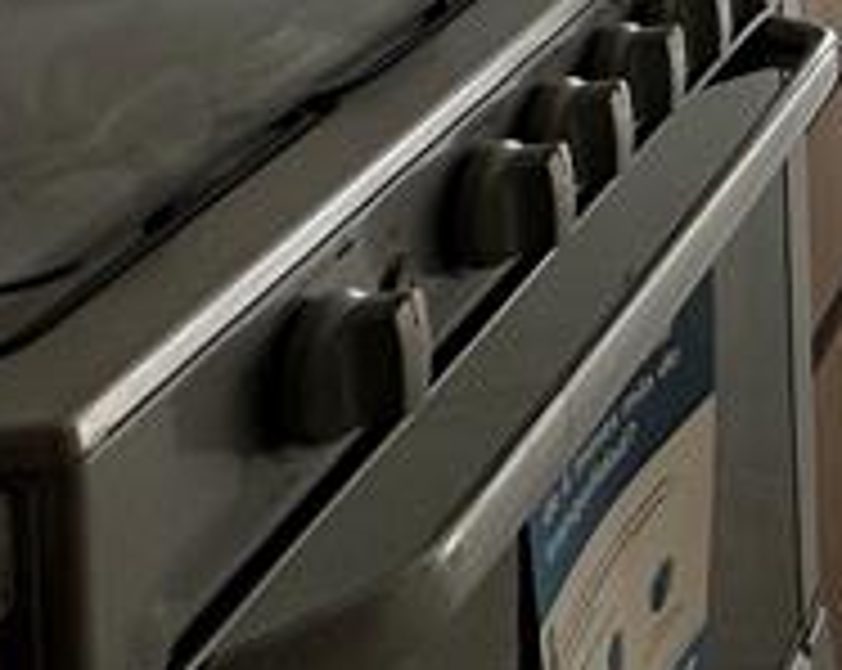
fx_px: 1866
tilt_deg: -1.6
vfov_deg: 16.1
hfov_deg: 16.0
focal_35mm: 75
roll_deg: +1.3
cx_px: 1891
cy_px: -652
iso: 40
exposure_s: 1/1916
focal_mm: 2.22
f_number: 2.2
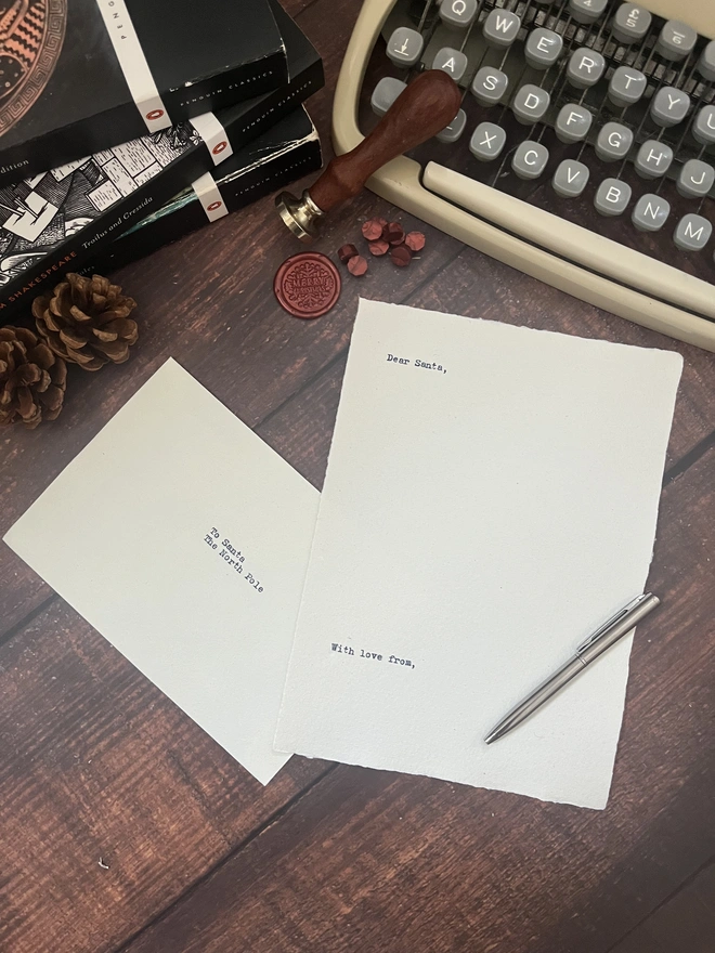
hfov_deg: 53.1
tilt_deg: -86.1
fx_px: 716
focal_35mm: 26
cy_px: 476
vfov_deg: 67.3
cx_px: 358
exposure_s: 1/60
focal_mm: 5.1
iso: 250
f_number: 1.6
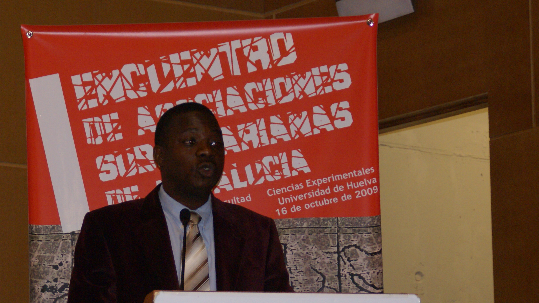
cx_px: 173
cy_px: 231
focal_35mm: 174
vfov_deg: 7.0
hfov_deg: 12.4
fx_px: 2487
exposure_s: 1/100
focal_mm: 70
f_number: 5.6
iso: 800
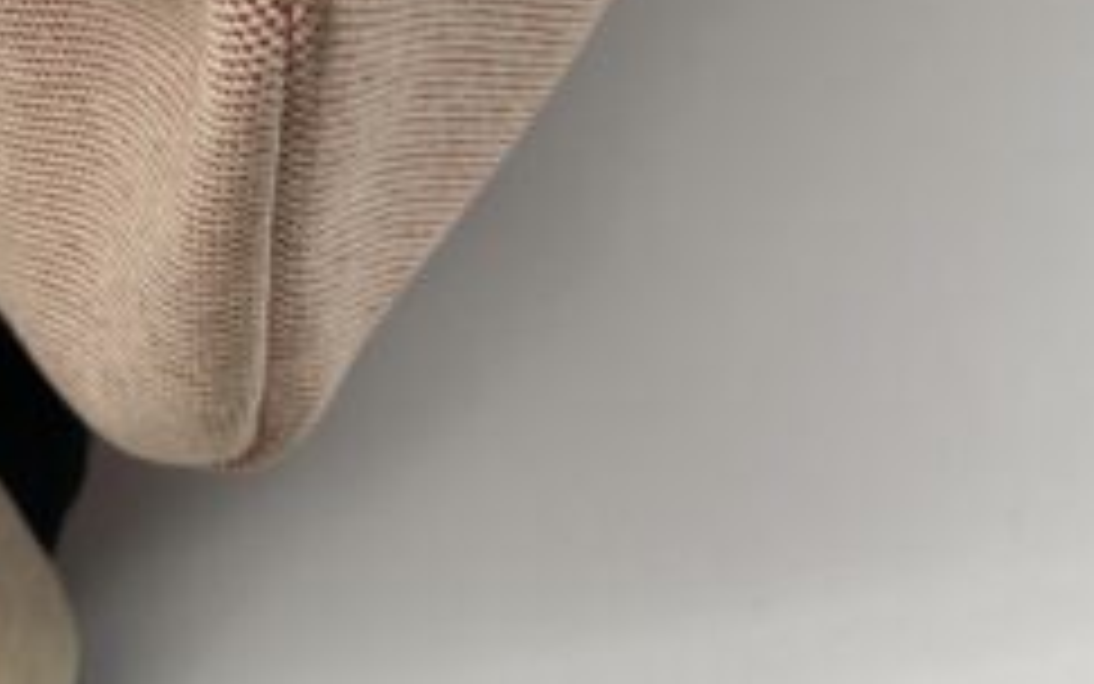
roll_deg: +9.2
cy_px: -572
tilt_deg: -40.9
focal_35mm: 116
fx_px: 3459
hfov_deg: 17.7
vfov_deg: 10.6
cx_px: 140
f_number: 1.5
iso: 32
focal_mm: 5.7
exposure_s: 1/116
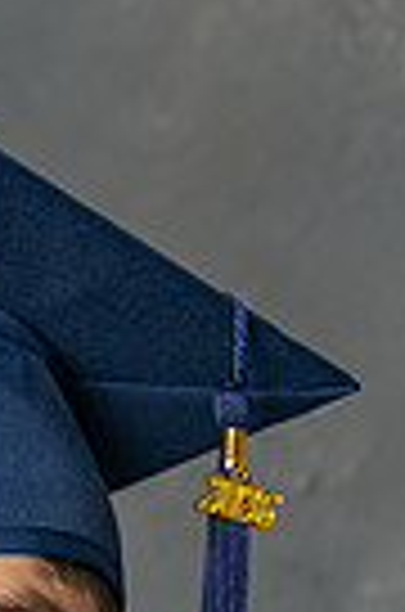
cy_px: 1317
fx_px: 8853
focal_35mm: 522
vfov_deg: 3.9
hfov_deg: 2.6
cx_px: 135
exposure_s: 1/200
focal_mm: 70
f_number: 4.5
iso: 200
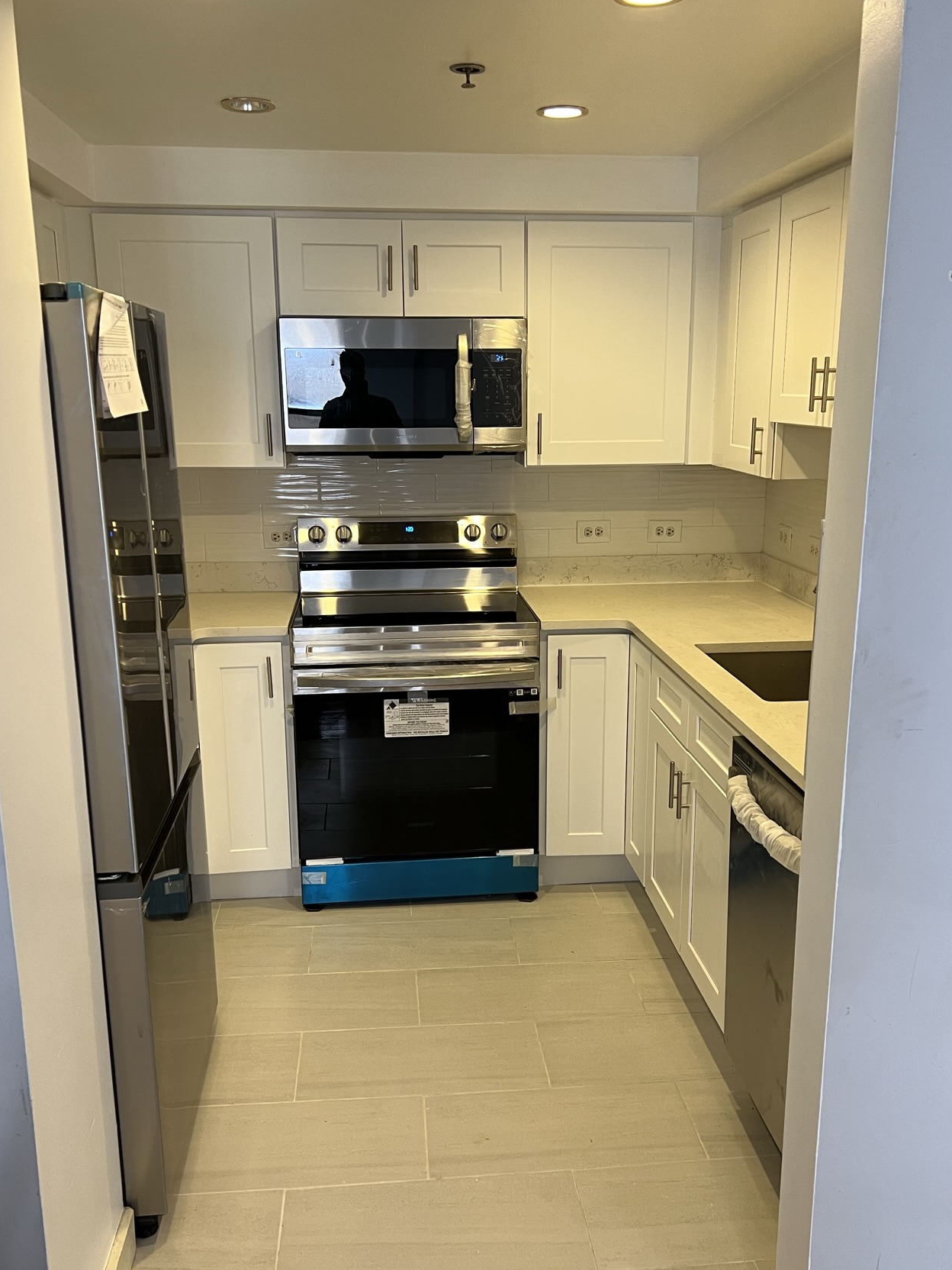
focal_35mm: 32
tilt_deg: -12.6
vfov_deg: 56.8
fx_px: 1173
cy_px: 668
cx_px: 503
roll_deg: +1.1
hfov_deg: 44.1
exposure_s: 1/60
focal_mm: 5.7
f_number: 1.5
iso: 80
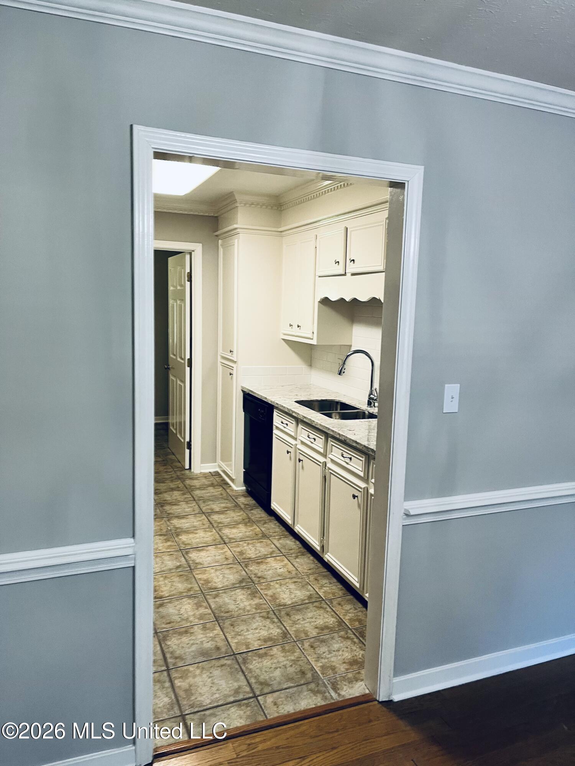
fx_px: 576
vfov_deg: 67.3
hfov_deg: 53.1
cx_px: 288
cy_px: 383
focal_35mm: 26
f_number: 1.6
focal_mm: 5.1
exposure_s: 1/60
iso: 125
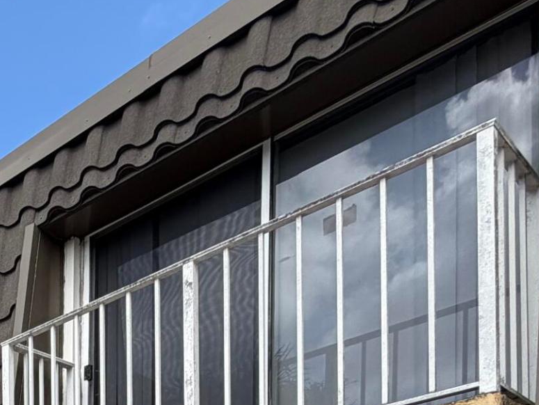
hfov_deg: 28.2
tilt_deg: +0.8
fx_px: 810
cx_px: -211
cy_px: 688
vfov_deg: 21.1
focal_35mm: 52
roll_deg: -1.0
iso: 40
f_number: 2.2
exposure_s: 1/770
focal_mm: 2.22
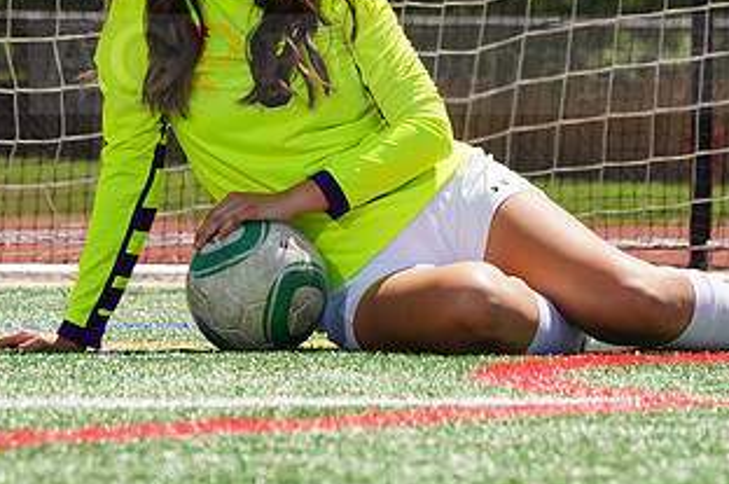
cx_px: 421
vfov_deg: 2.8
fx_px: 9745
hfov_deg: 4.3
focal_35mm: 482
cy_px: 44
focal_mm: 259
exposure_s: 1/250
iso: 200
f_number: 13
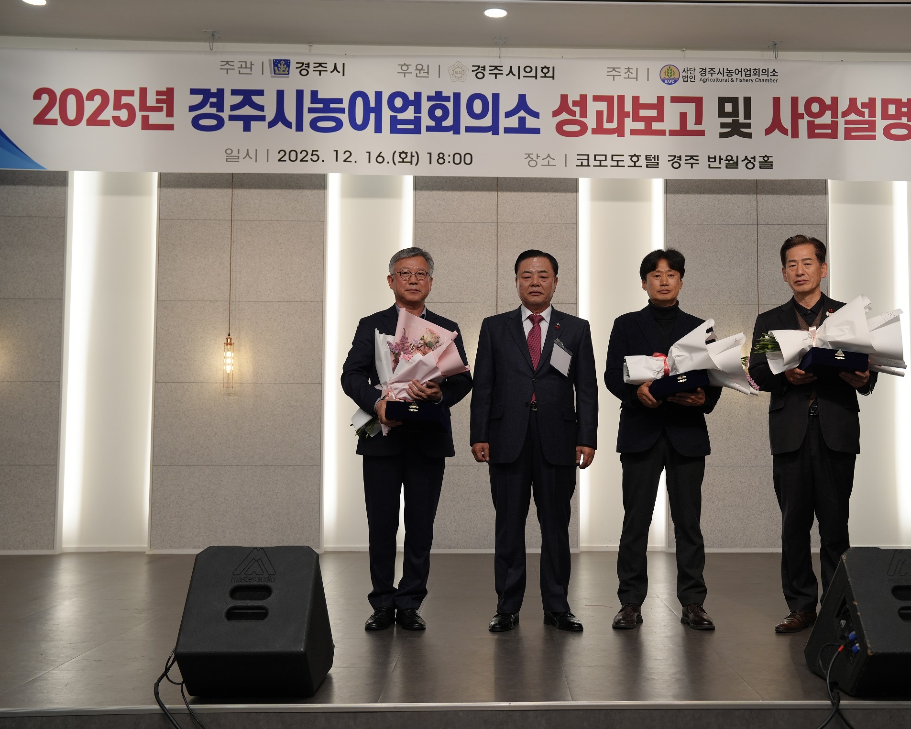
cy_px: 365
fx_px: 1132
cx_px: 530
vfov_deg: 35.7
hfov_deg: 43.7
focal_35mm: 42
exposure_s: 1/160
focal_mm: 37
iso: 640
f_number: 4
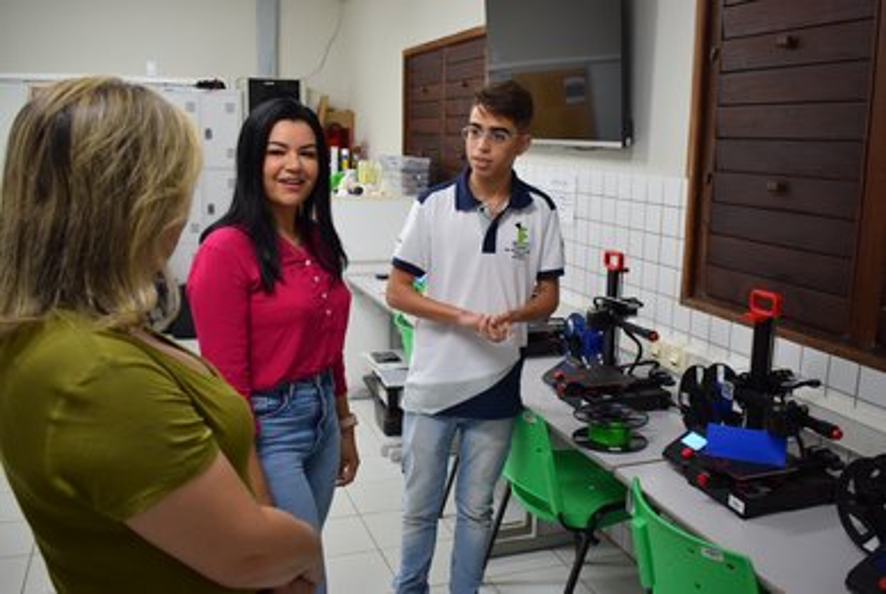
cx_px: 443
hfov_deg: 57.1
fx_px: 813
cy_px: 297
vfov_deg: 40.1
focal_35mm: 33
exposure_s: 1/60
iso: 720
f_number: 4
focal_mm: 22
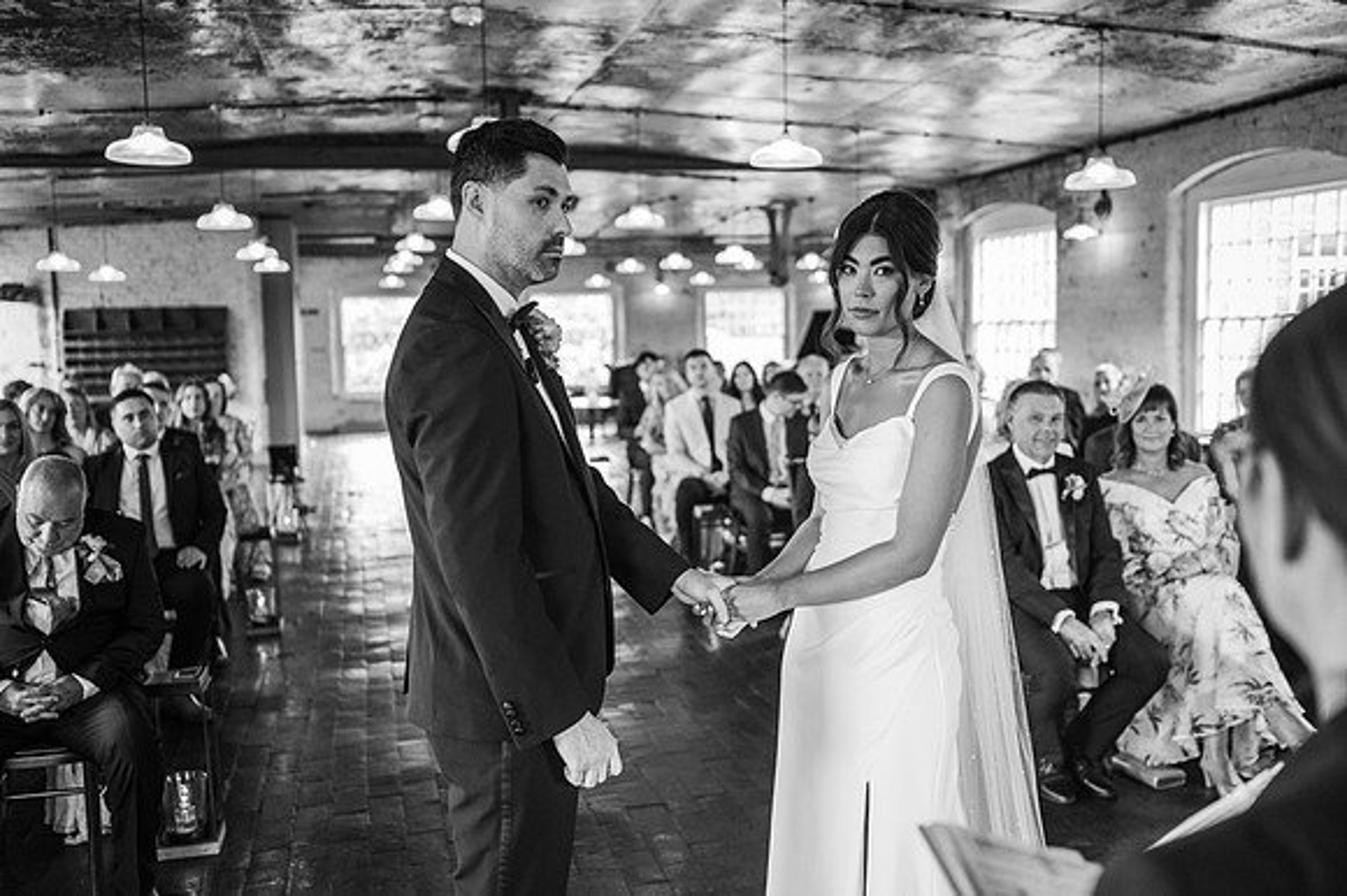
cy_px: 448
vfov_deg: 37.8
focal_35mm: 35
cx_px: 674
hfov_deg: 54.5
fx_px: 1309
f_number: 2.2
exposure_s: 1/200
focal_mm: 35
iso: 1600
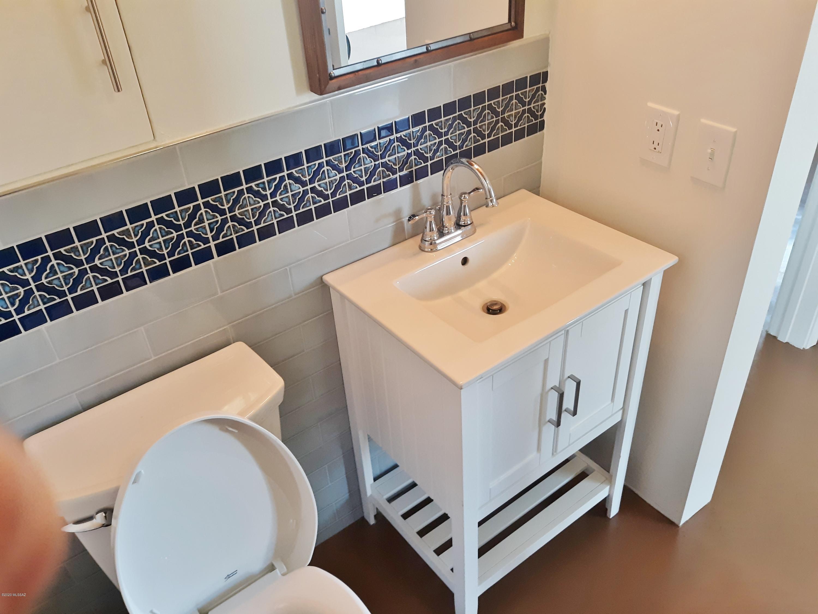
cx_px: 409
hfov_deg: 63.4
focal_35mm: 28
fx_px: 662
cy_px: 307
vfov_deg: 49.7
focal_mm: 3.7
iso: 160
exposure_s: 1/40
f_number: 1.7
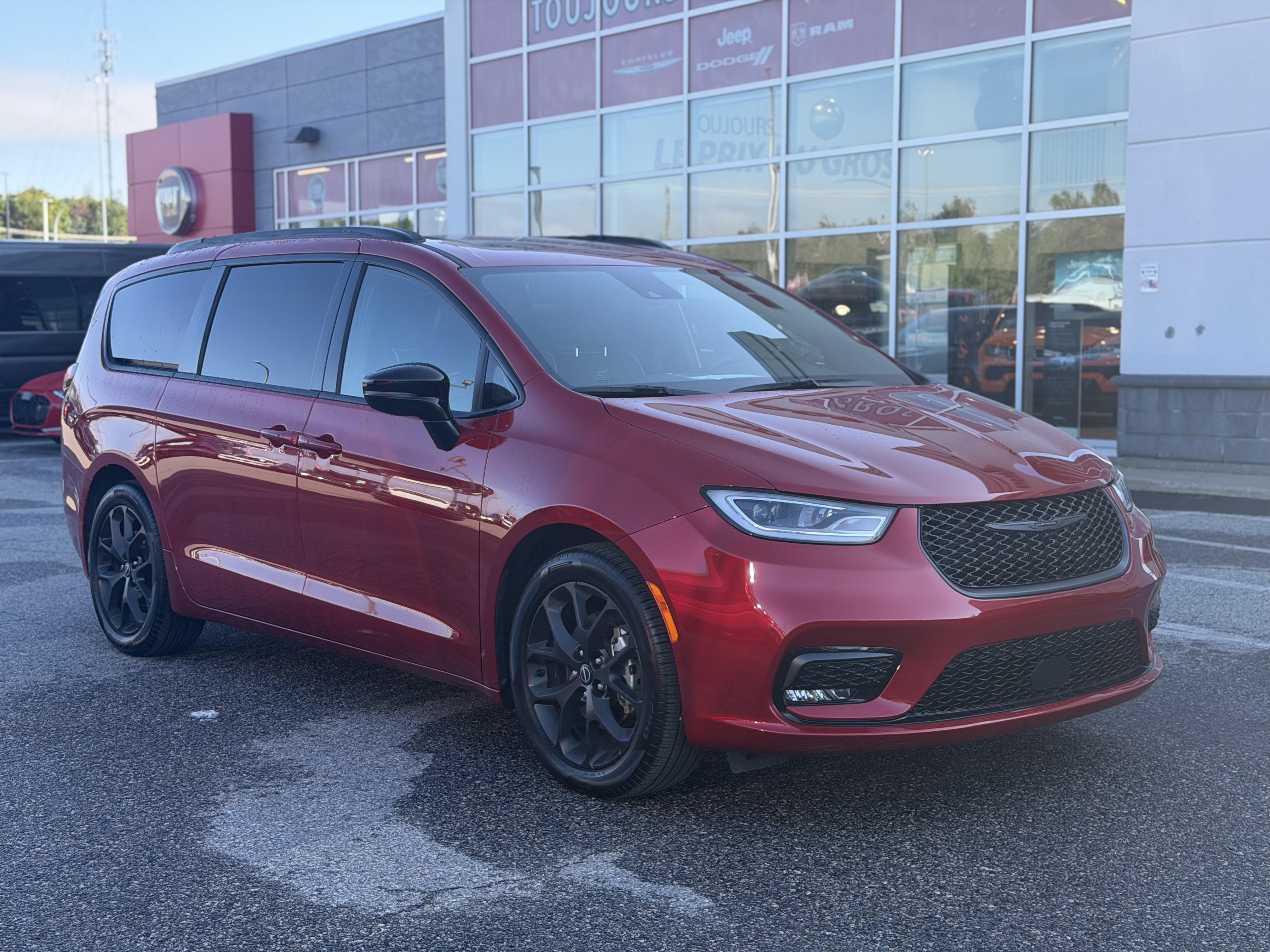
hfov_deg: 39.7
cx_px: 635
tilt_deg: -5.1
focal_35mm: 48
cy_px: 476
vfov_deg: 30.3
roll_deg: -0.6
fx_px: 1761
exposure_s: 1/962
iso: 80
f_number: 1.78
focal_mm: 6.76
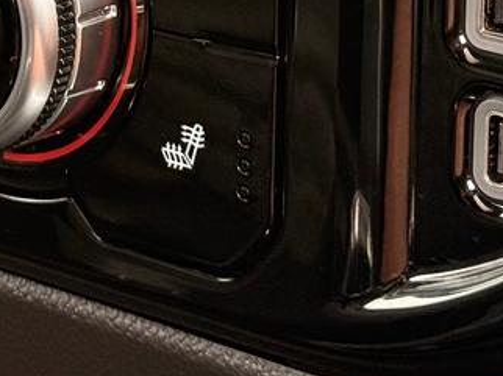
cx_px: -166
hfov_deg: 10.1
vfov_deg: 7.6
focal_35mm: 191
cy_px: -257
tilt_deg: -15.1
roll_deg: +3.2
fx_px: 2773
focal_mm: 6.76
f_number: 1.78
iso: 125
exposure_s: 1/126
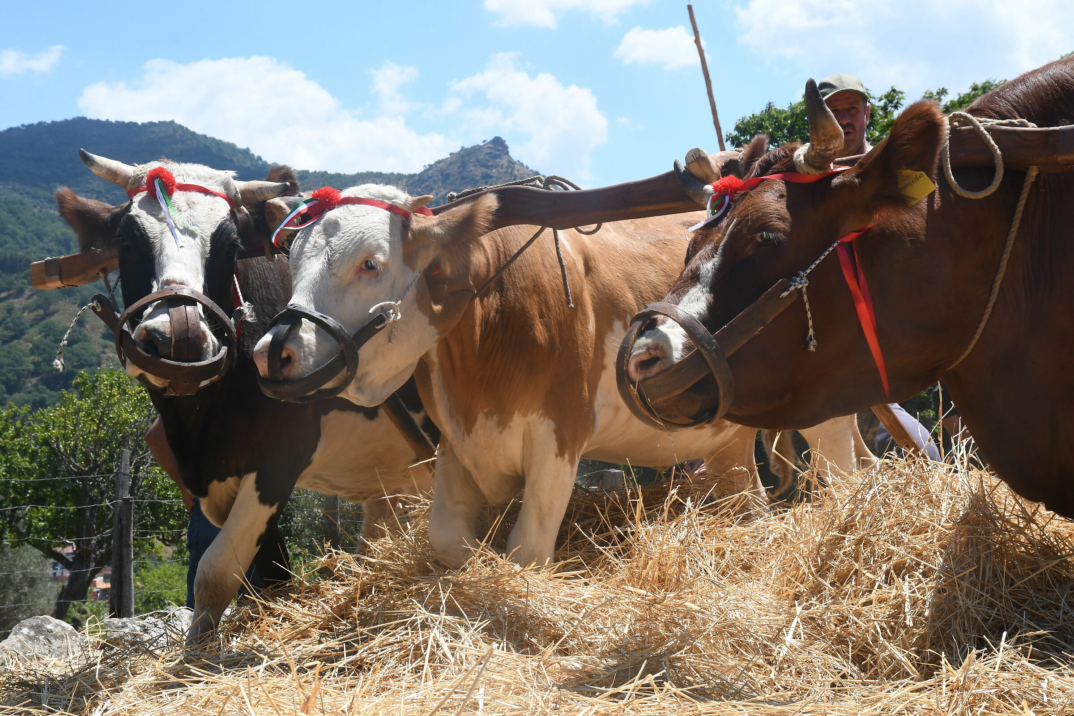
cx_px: 537
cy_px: 358
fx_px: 1700
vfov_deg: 23.8
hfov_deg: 35.1
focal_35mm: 57
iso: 160
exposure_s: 1/200
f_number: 11
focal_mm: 38
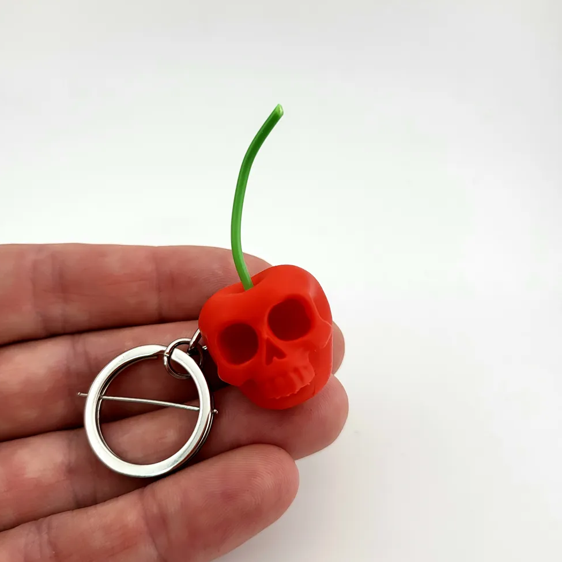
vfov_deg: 55.6
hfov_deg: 55.6
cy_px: 287
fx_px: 533
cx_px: 274
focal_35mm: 29
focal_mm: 5
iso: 40
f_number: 1.8
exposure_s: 1/83.3
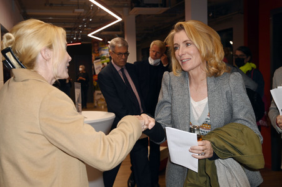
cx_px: 141
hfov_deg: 41.1
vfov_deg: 28.0
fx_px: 376
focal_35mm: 48
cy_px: 94
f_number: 5
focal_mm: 48
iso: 800
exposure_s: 1/100
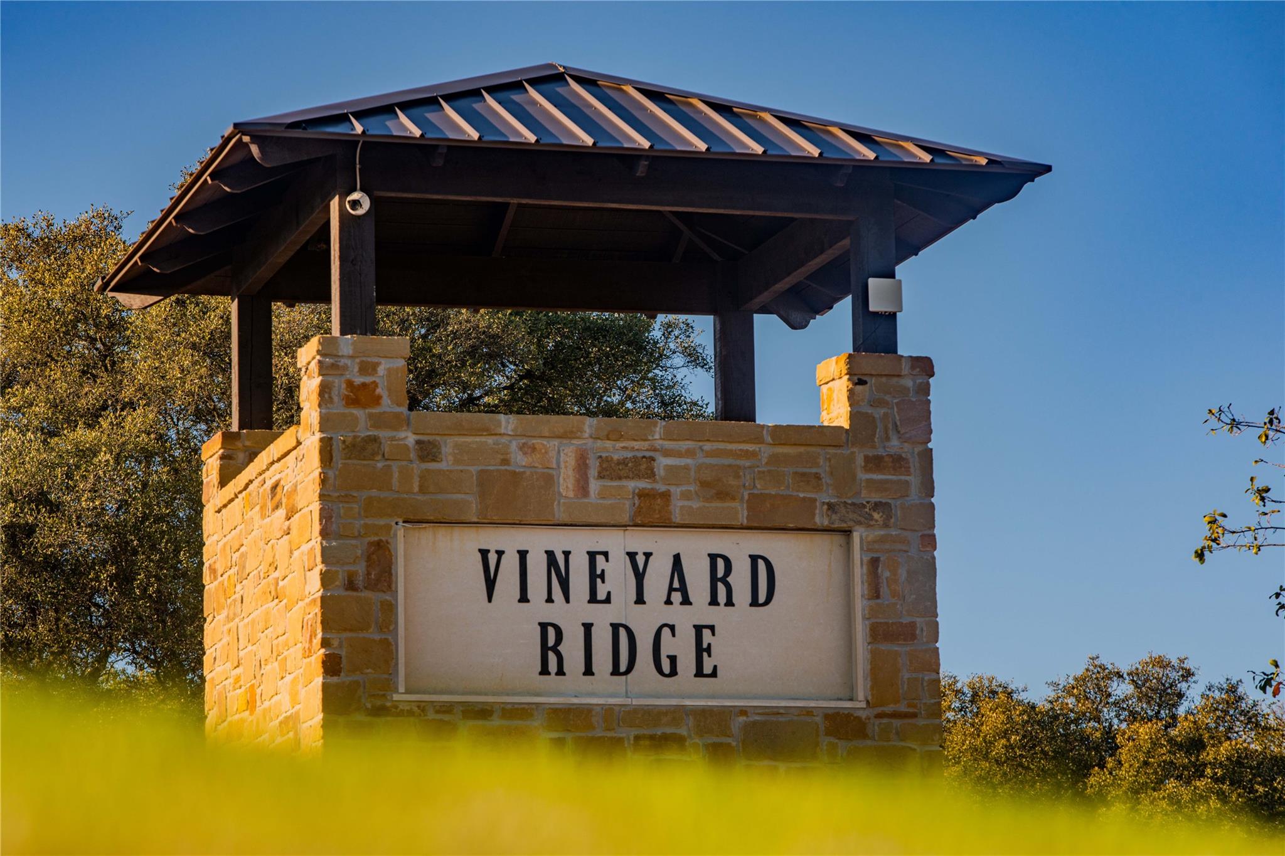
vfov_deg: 7.9
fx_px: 6174
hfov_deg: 11.9
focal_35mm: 173
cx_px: 642
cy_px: 428
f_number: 9
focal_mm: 173
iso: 100
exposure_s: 1/200
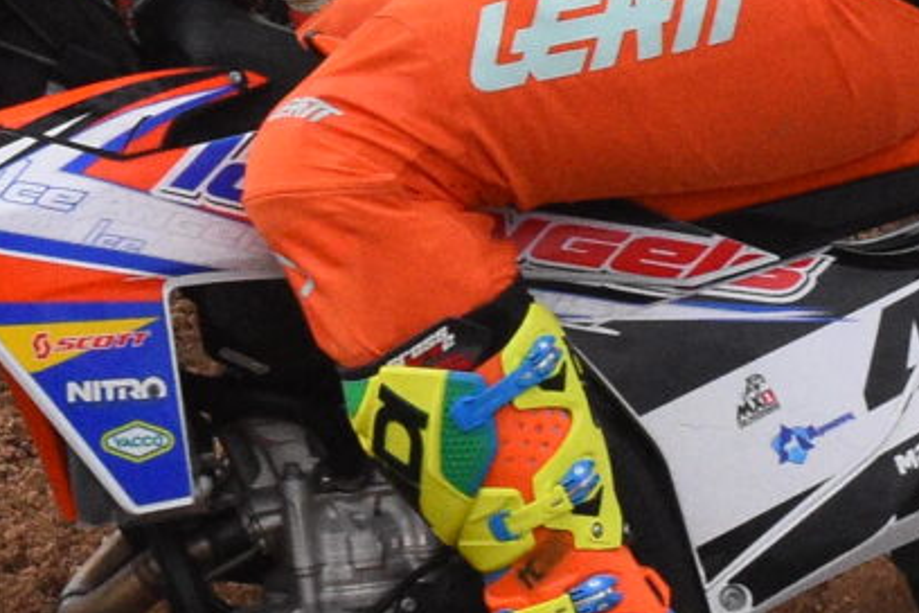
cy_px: -452
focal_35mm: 254
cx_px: 68
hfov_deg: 8.1
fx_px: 6487
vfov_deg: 5.3
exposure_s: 1/4000
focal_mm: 27
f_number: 9
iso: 2000
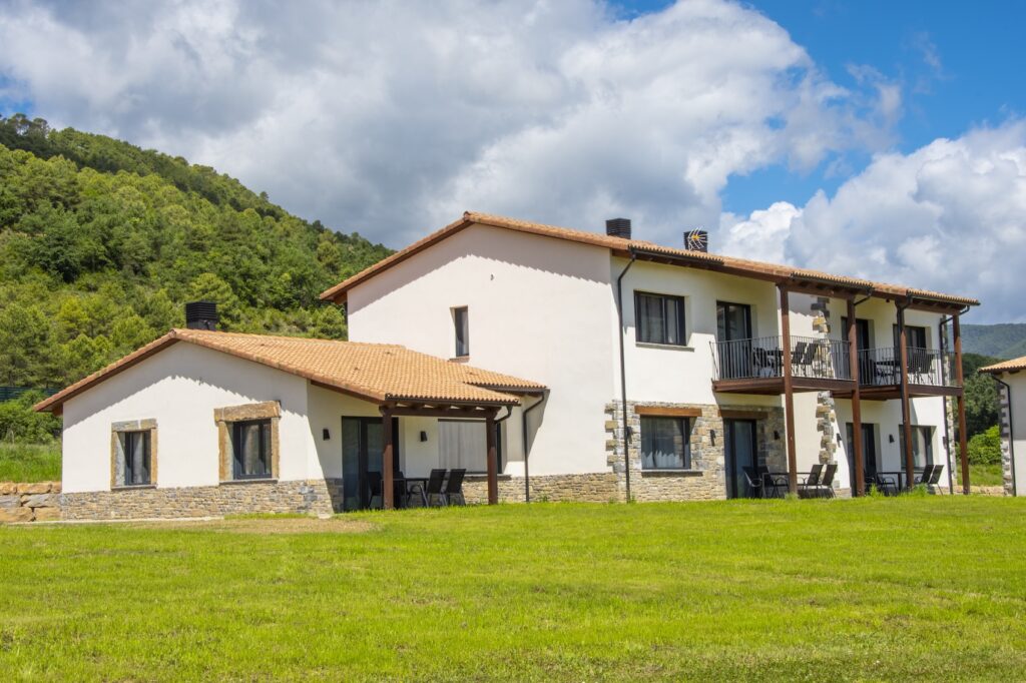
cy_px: 342
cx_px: 513
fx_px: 1481
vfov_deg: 26.0
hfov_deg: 38.2
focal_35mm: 52
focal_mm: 35
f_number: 20
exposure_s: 1/100
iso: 125
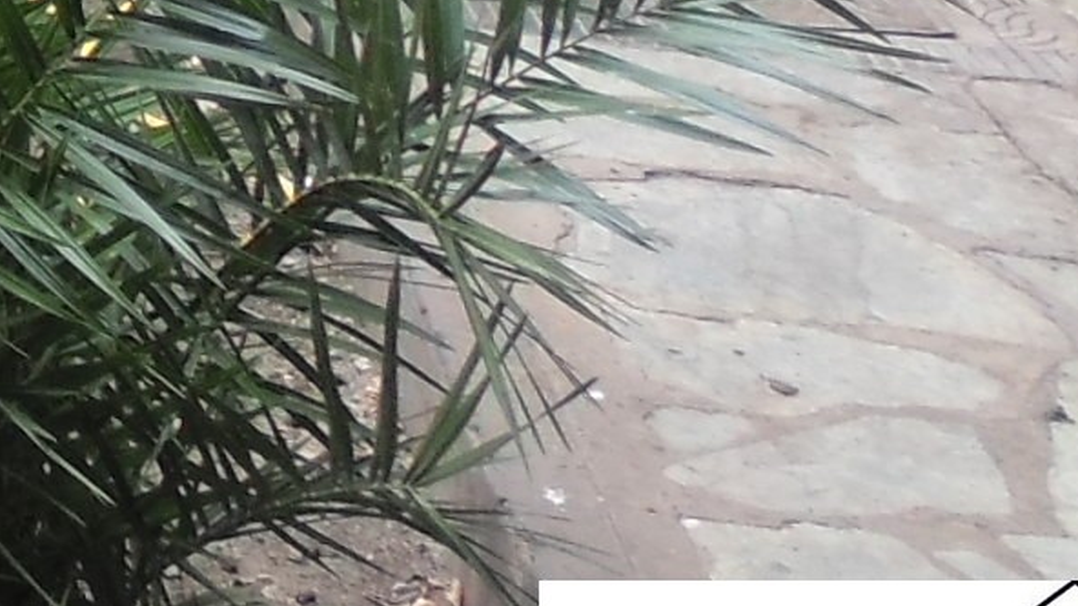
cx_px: -1167
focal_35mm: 124
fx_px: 3544
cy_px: -702
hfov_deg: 14.1
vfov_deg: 9.1
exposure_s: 1/30
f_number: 3.5
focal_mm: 4.6
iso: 80
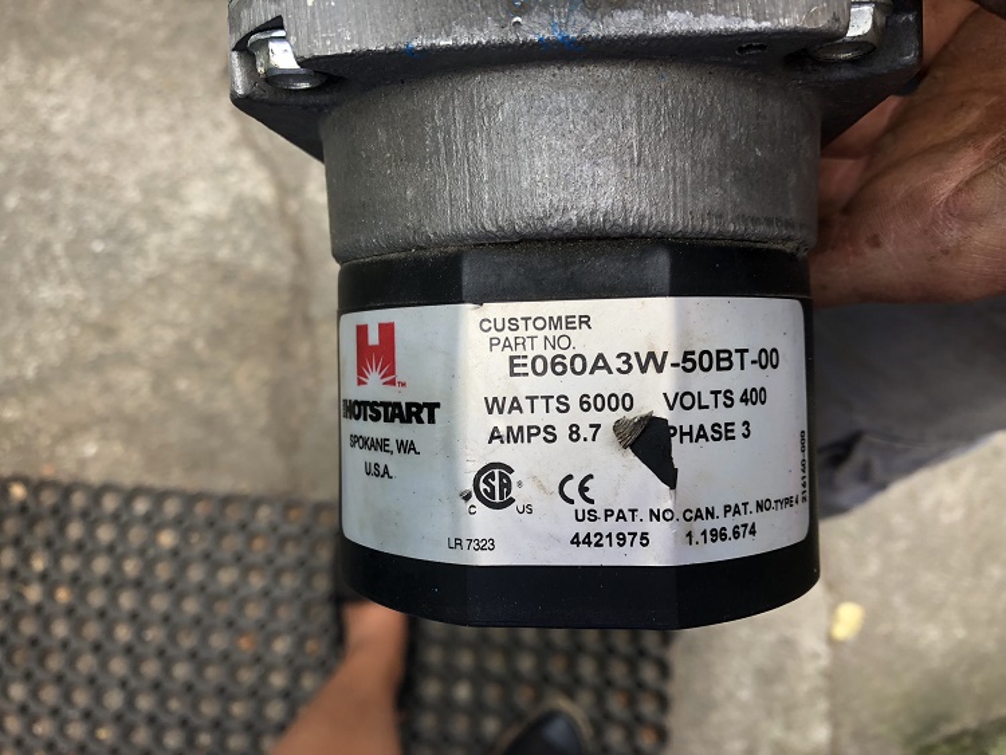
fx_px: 814
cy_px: 378
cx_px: 503
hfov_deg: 63.4
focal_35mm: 28
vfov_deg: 49.8
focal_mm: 3.99
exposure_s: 1/120
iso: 32
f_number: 1.8
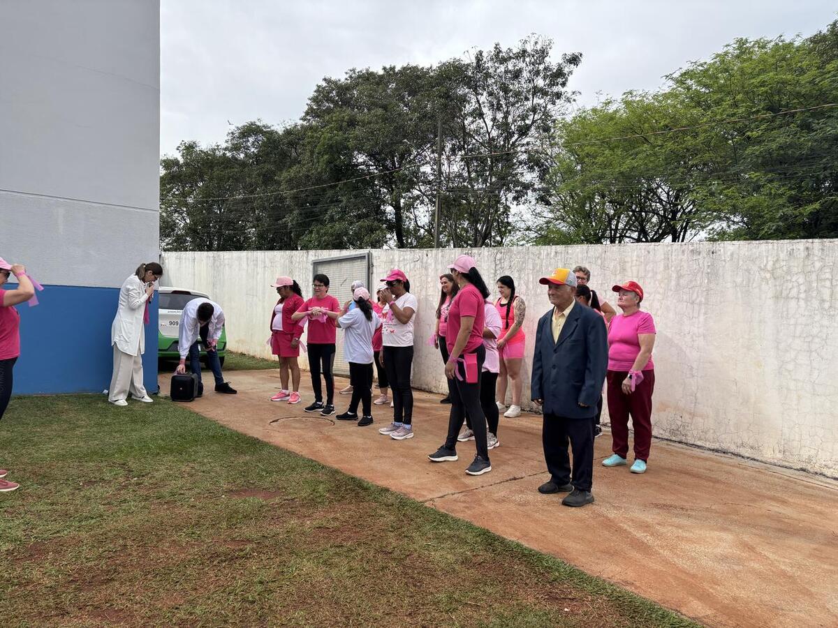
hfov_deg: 67.3
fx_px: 629
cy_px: 314
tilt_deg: -0.1
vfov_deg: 53.1
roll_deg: -0.5
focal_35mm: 26
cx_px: 419
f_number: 1.6
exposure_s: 1/2342
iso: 50
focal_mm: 5.96
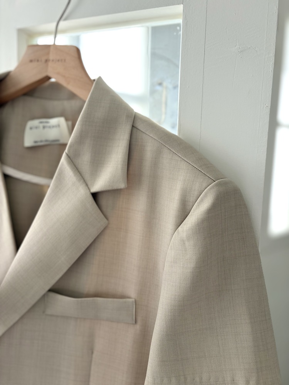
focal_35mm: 26
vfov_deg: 67.3
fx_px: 289
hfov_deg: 53.1
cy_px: 192
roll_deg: -1.7
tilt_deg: -7.5
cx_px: 144
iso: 40
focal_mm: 5.96
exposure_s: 1/298
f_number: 1.6
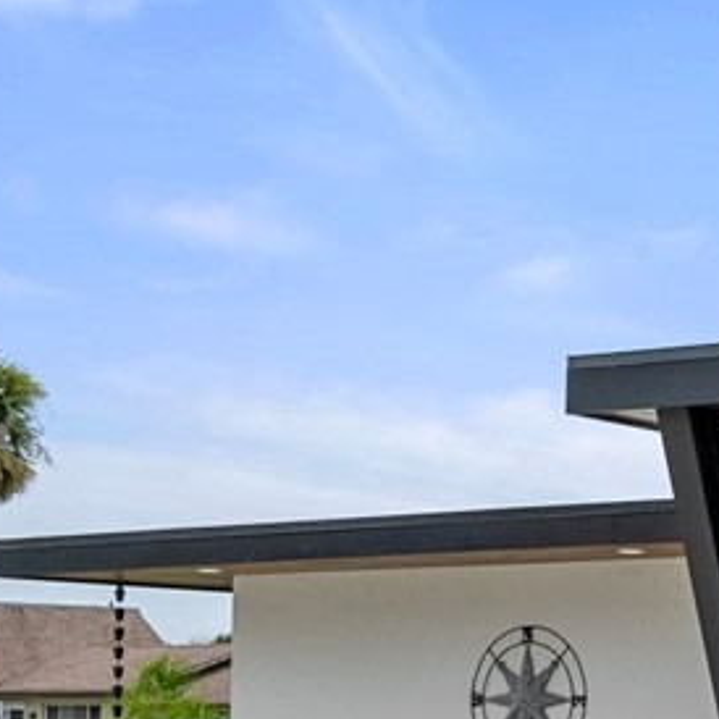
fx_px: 2373
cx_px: 1008
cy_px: 665
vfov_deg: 17.0
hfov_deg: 16.1
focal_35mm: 101
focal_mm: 20
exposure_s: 1/500
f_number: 8
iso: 320
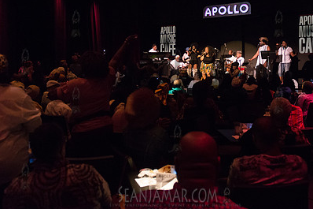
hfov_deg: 54.3
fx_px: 304
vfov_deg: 37.2
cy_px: 61
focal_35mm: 35
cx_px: 177
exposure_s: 1/125
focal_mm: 24
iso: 4000
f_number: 2.8
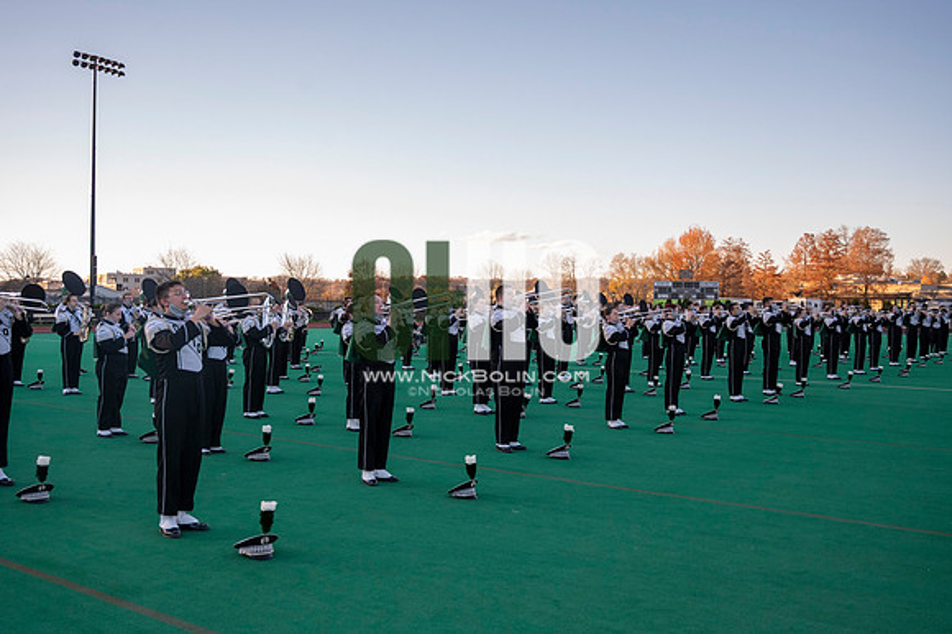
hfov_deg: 56.5
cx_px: 476
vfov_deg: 39.4
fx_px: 885
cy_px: 317
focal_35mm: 34
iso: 2000
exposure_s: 1/3200
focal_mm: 33.5
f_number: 4
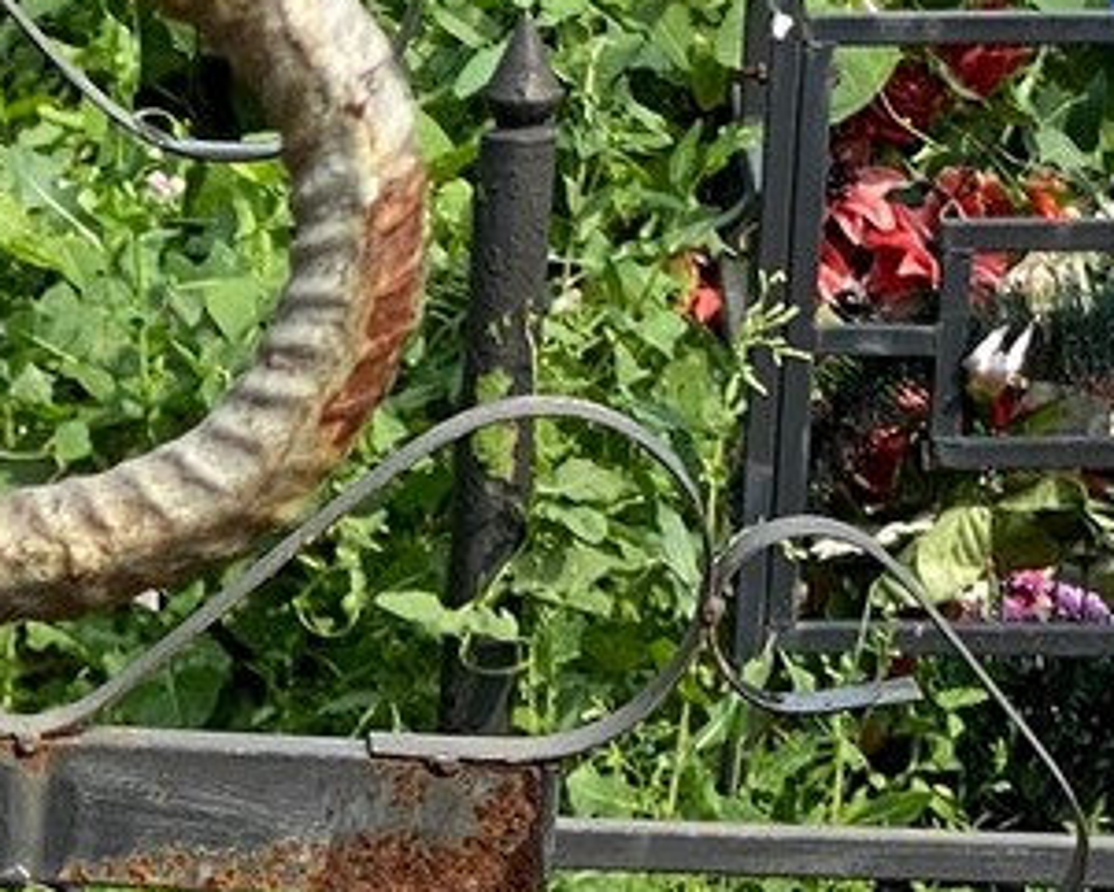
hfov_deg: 7.6
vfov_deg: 6.2
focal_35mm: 243
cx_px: -1147
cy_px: 1769
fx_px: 8014
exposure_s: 1/749
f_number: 2
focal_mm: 6
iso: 20
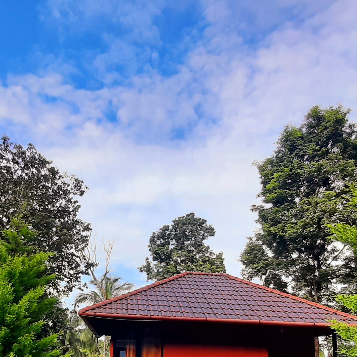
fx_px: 350
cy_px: 316
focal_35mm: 30
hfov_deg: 53.4
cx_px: 132
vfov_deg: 48.7
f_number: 2.2
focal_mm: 1.42
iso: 40
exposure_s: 1/500
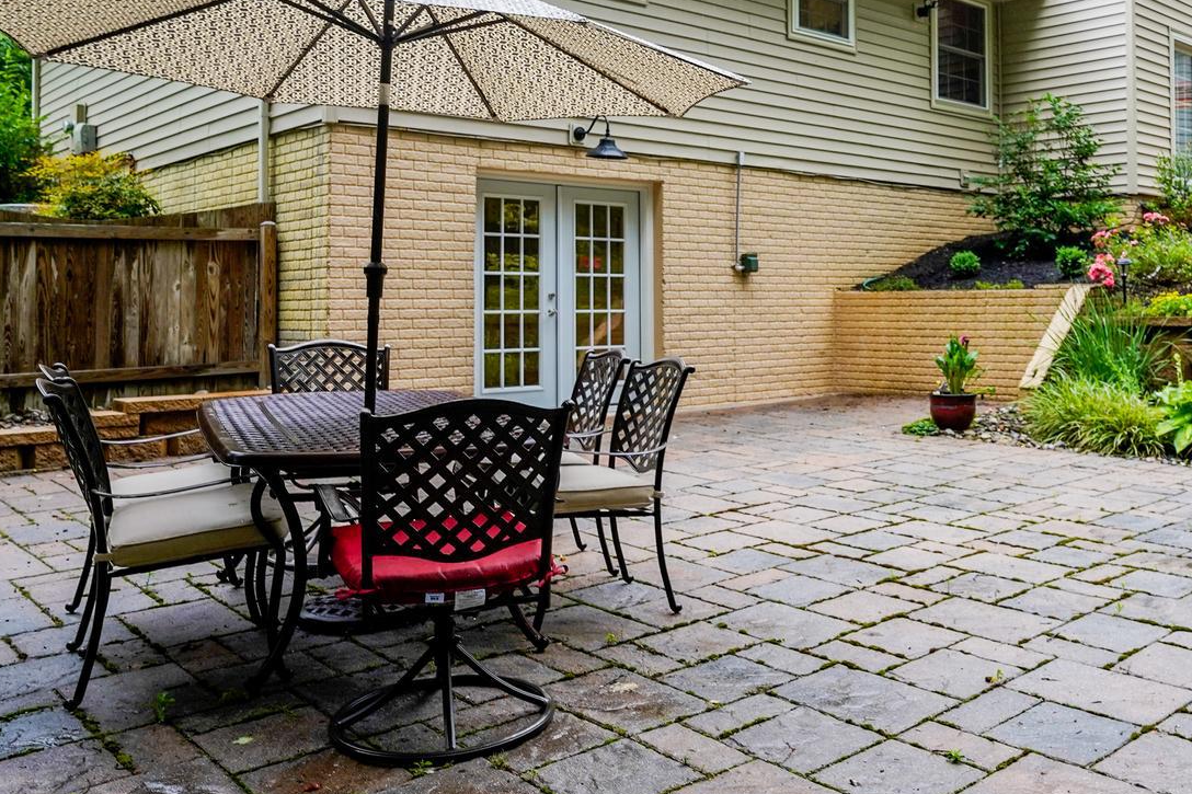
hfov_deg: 56.8
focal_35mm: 32
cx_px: 841
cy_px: 390
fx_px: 1059
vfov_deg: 41.1
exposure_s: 1/160
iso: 320
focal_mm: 17
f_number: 4
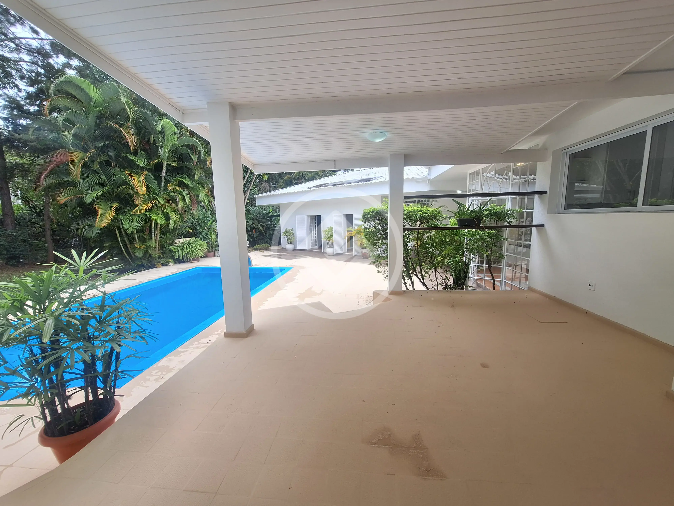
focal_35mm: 13
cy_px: 253
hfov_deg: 106.2
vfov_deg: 89.9
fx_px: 253
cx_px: 337
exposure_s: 1/187
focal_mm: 1.74
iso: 40
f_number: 2.2
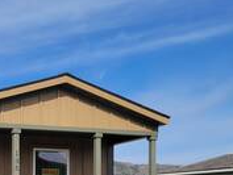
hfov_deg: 24.7
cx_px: -5
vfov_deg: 18.9
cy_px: 195
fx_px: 505
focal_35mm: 75
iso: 40
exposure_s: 1/3229
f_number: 1.8
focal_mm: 5.4
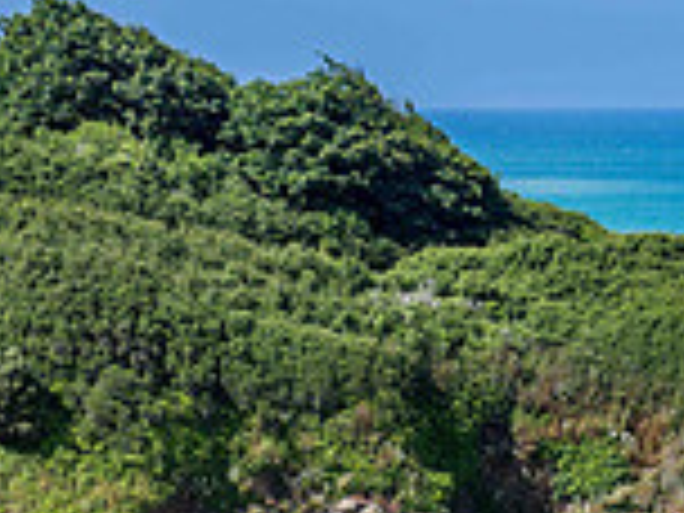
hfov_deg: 8.8
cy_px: 722
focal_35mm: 225
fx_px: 4446
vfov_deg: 6.5
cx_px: 302
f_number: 8
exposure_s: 1/320
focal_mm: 59
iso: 320
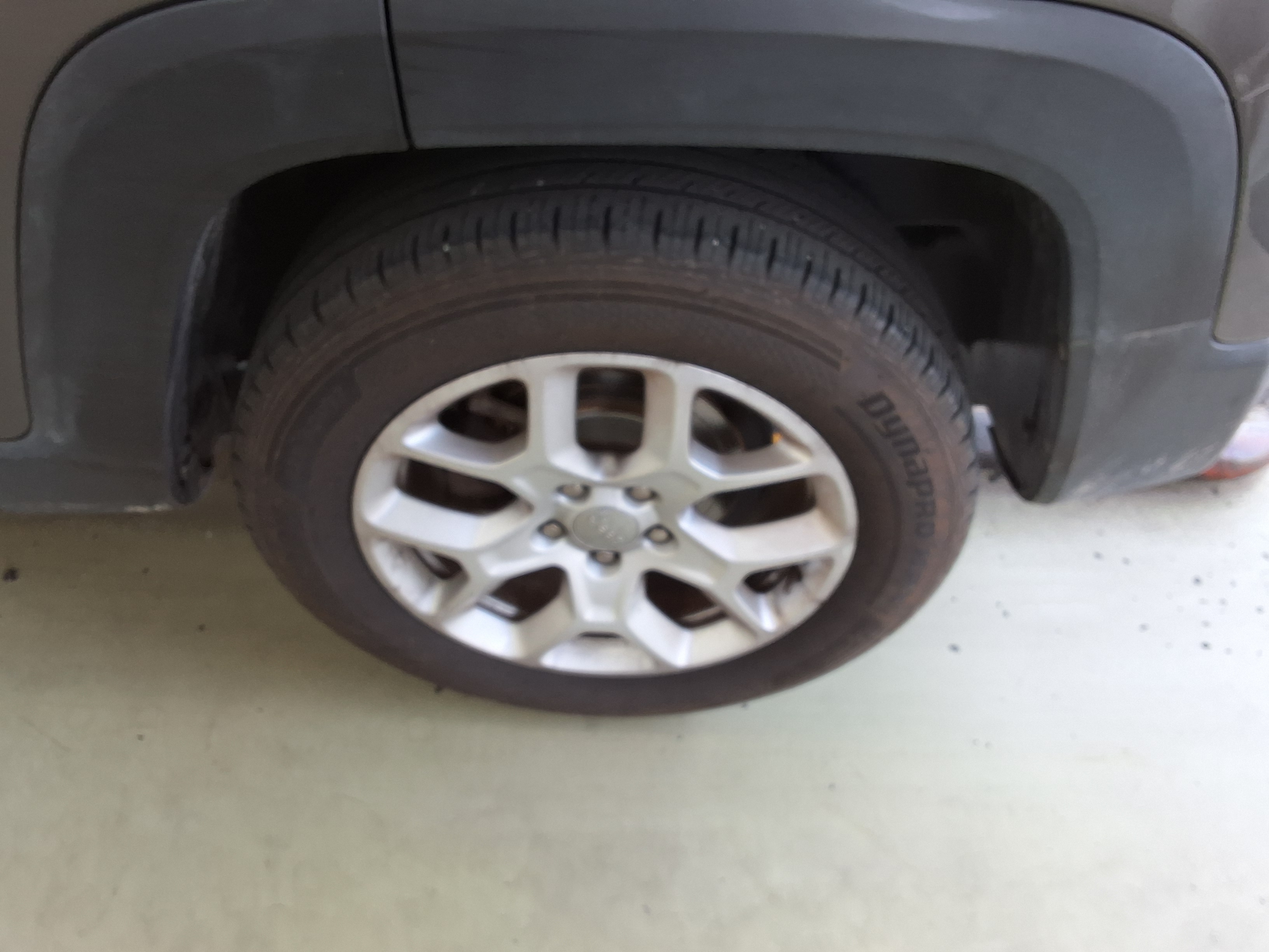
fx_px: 1026
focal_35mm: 28
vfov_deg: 49.7
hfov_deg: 63.4
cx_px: 634
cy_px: 476
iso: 50
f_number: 1.9
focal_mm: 2.91
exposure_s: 1/120
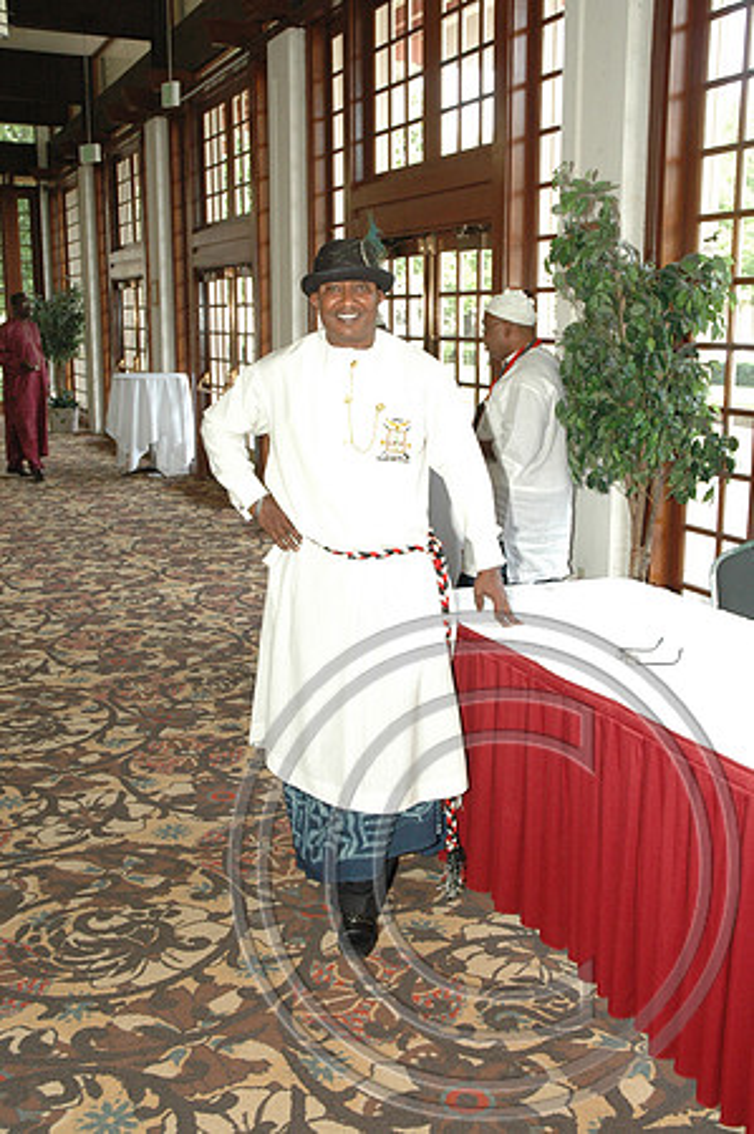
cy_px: 567
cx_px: 377
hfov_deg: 32.9
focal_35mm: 40
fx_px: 1275
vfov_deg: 48.0
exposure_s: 1/160
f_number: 6.3
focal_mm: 27
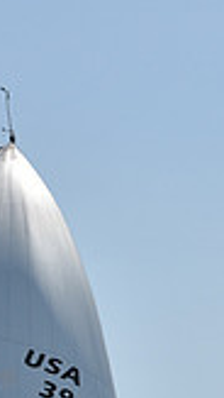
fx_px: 3918
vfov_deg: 5.8
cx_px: 142
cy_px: 505
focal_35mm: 372
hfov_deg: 3.3
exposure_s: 1/1250
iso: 250
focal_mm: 100
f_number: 10
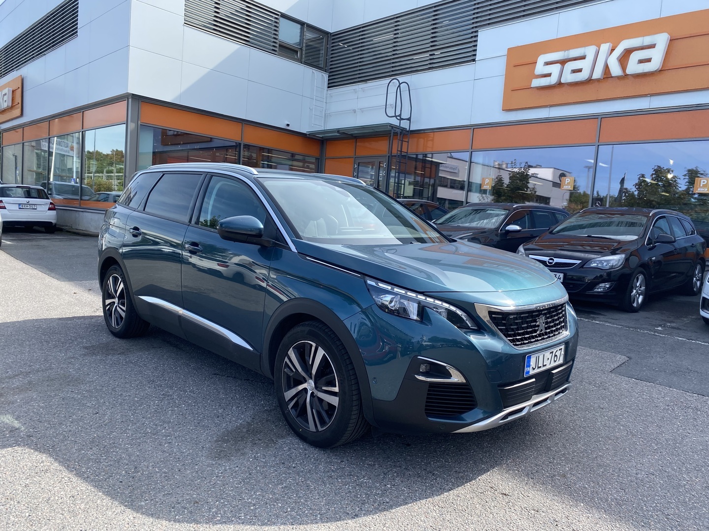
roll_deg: -3.0
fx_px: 533
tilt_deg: -4.2
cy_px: 266
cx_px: 354
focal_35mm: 26
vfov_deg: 53.1
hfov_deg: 67.3
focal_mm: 4.25
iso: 32
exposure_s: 1/852
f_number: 1.8
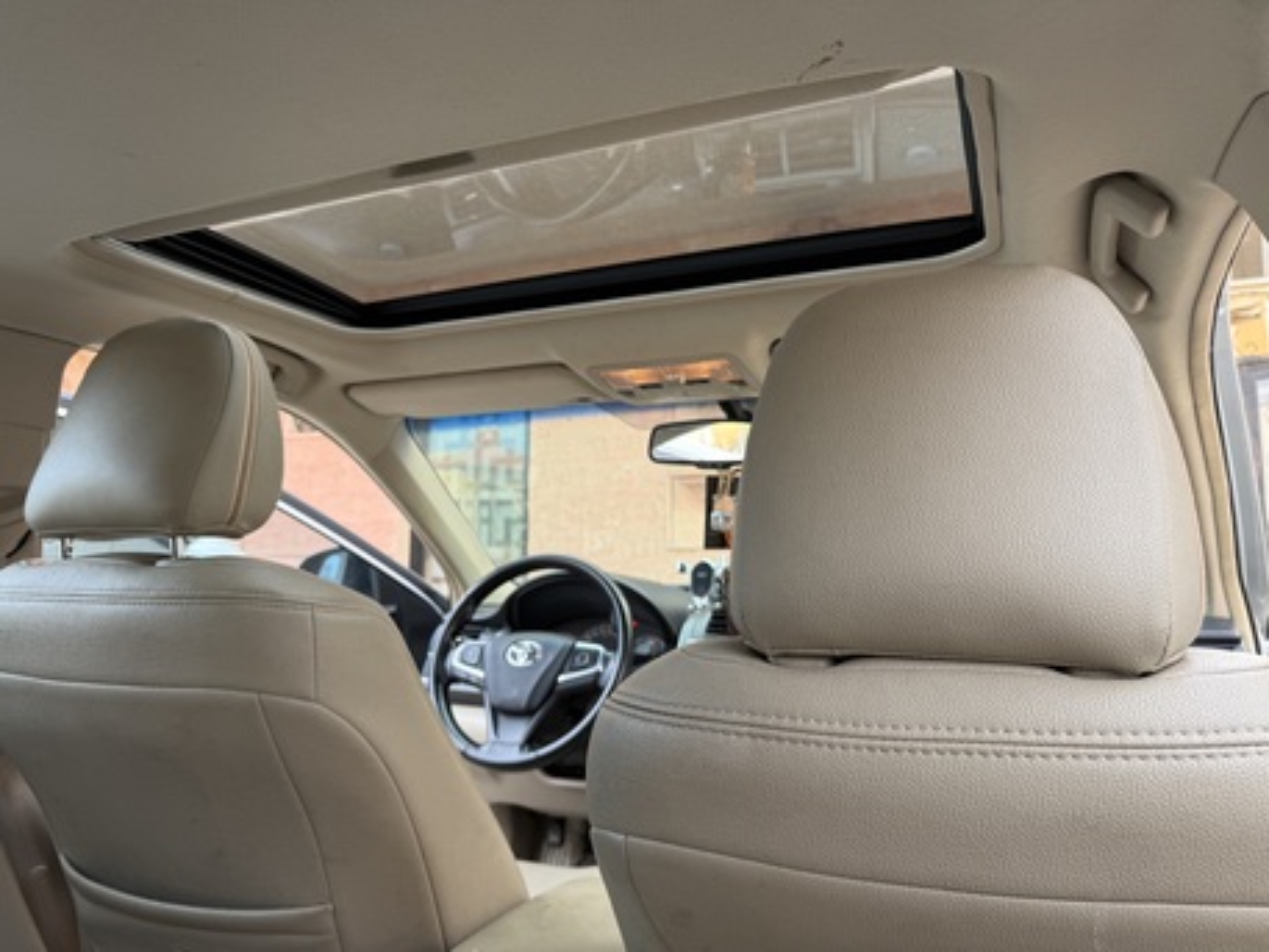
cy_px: 476
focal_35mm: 24
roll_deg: -1.5
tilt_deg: +7.6
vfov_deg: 56.8
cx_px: 634
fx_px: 880
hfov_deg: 71.6
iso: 80
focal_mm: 6.76
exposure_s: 1/307
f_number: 1.78
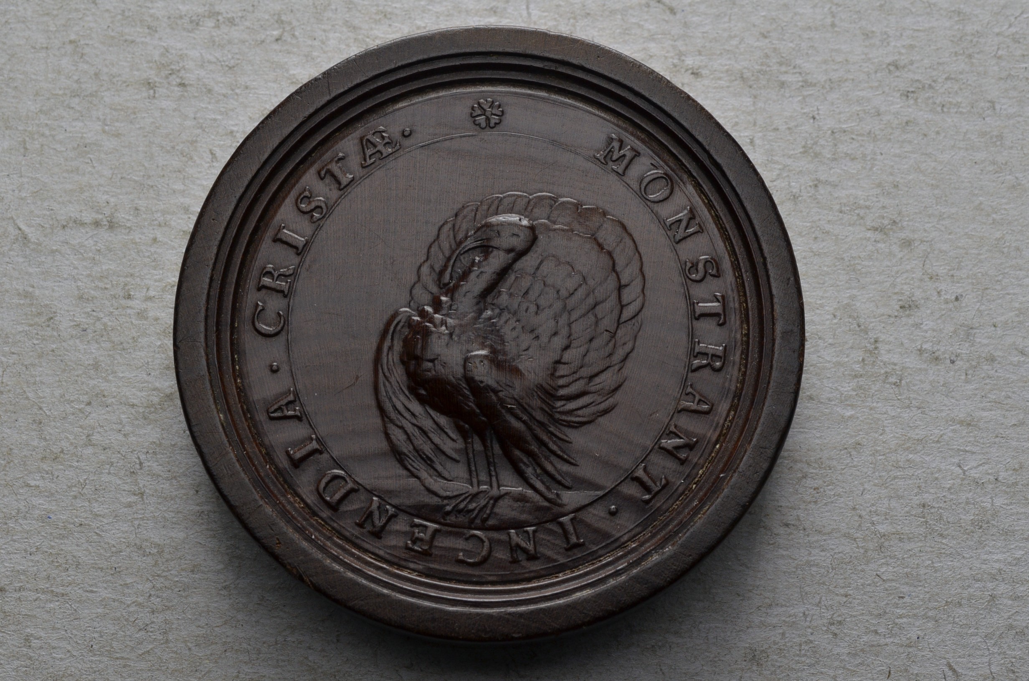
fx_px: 1925
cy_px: 340
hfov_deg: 29.9
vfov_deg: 20.1
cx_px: 514
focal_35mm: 68
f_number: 14
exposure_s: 1/250
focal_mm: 45
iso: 400
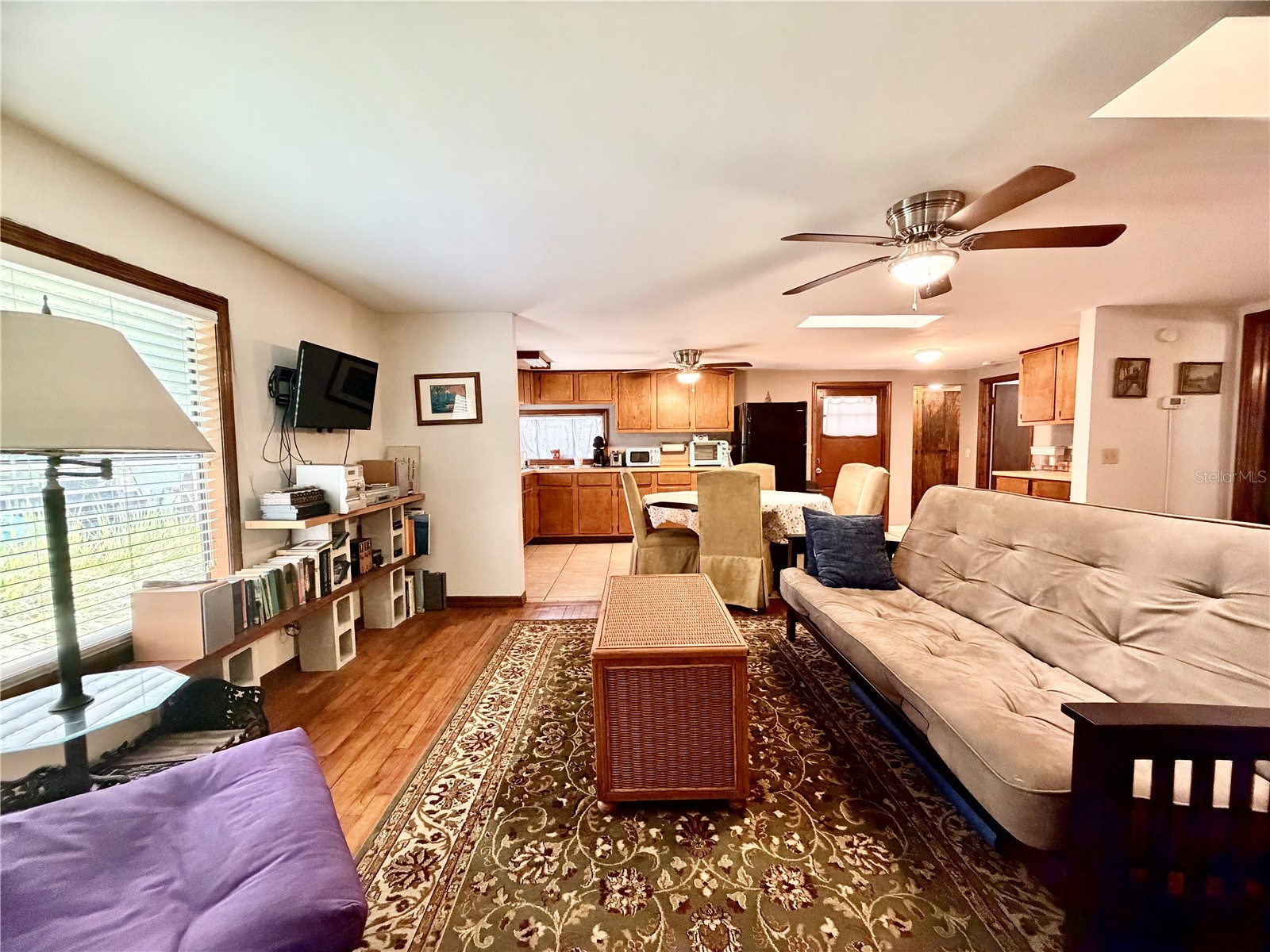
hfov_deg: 102.1
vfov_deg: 85.7
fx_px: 514
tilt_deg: -4.1
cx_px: 635
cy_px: 476
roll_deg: +0.6
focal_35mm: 14
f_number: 2.2
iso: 640
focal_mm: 2.22
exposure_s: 1/60
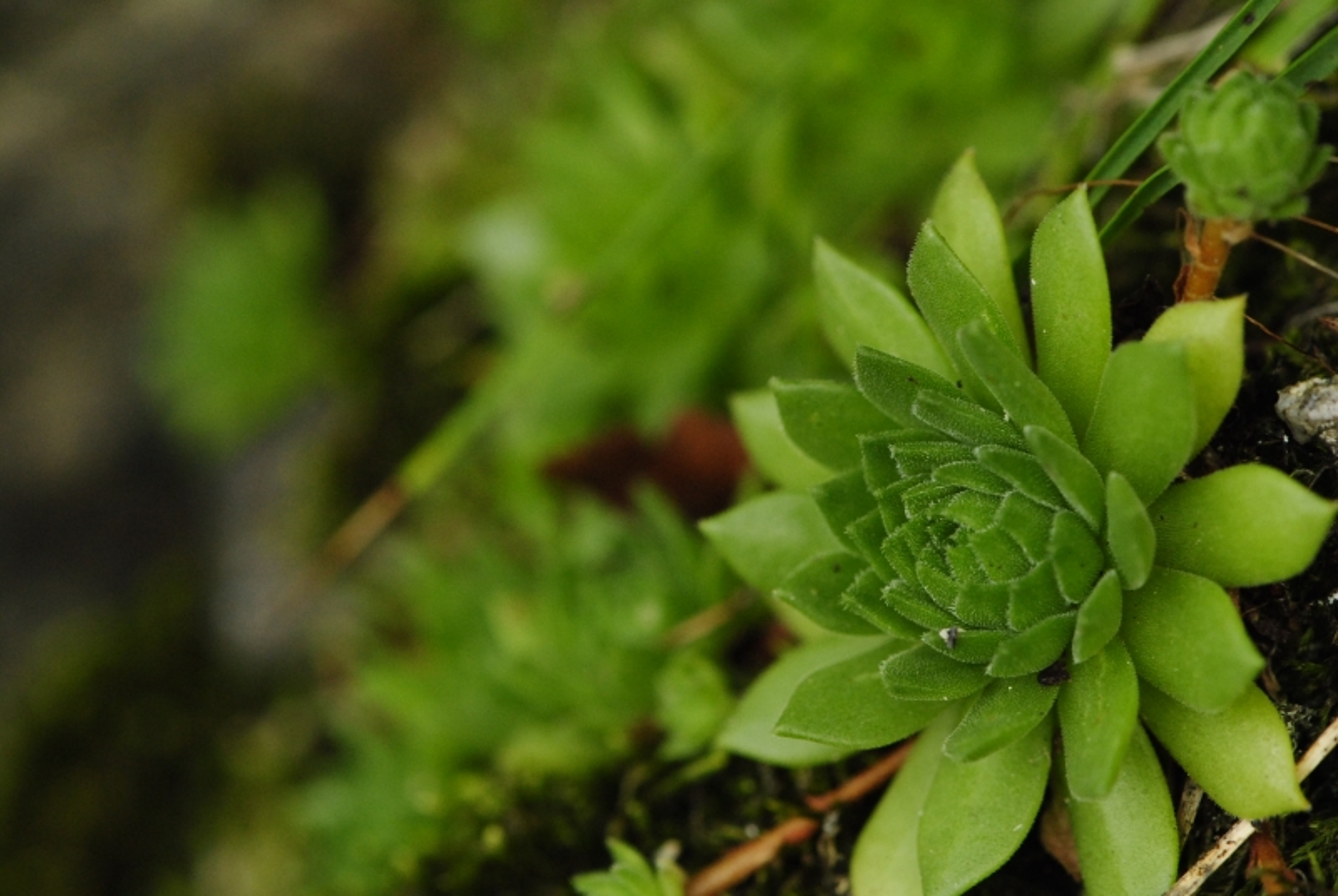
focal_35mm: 128
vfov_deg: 10.8
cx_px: 669
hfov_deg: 16.0
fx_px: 4746
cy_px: 448
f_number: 6.3
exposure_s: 1/200
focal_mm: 85
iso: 800
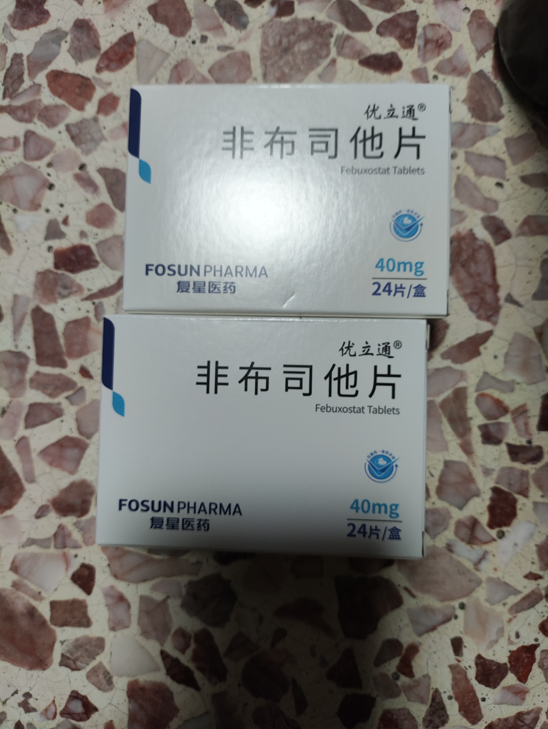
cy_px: 364
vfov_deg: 71.6
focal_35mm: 24
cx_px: 274
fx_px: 506
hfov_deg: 56.9
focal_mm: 4.68
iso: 525
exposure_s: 1/33.3
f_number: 1.8
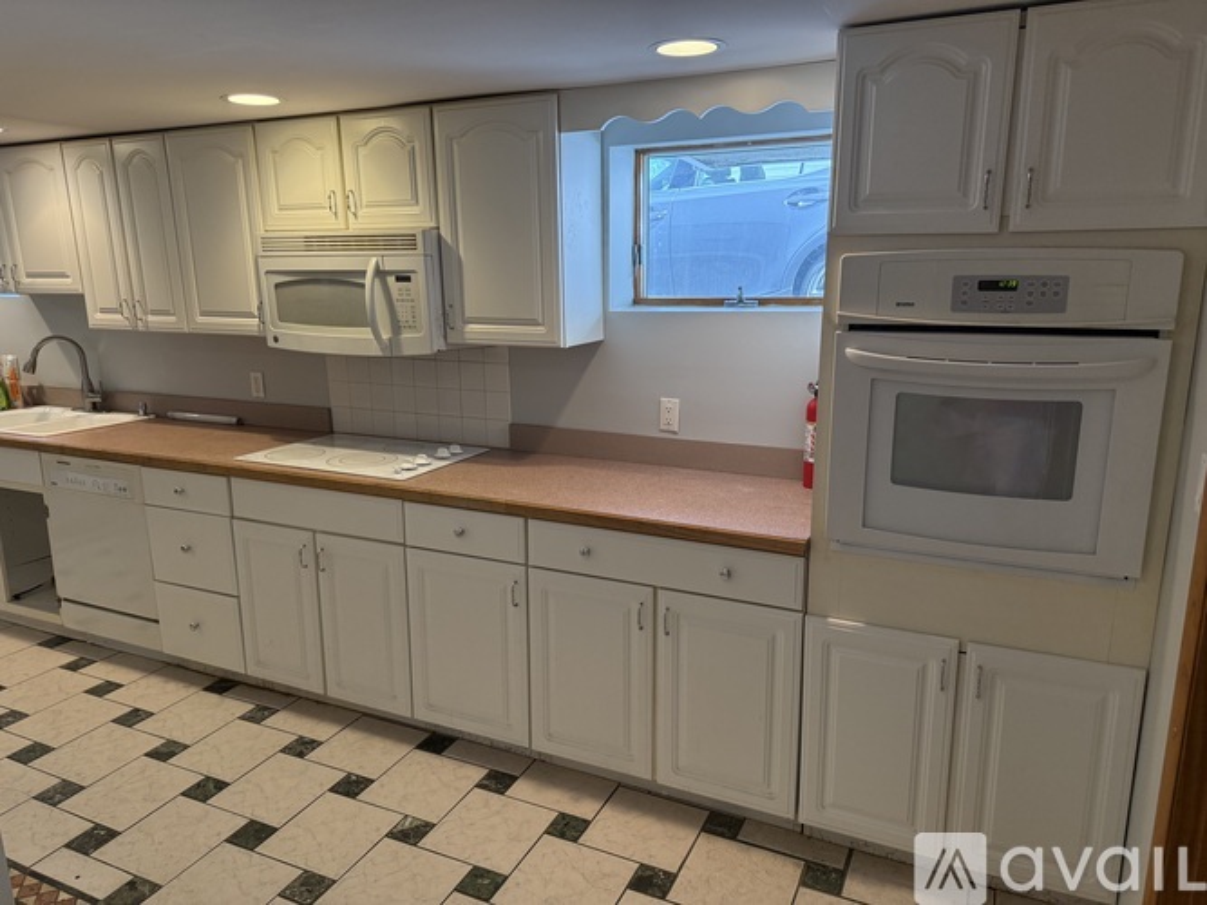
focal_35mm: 24
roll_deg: +0.6
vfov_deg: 56.8
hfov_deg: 71.6
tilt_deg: -13.3
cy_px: 452
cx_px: 604
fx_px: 837
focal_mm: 6.76
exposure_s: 1/120
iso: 250
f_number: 1.78
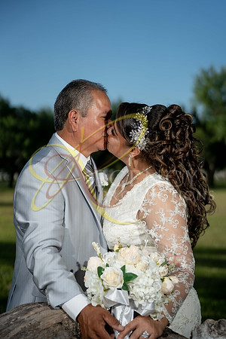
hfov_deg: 22.6
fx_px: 565
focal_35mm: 60
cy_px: 170
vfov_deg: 33.4
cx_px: 113
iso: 200
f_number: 2.5
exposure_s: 1/5000
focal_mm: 60
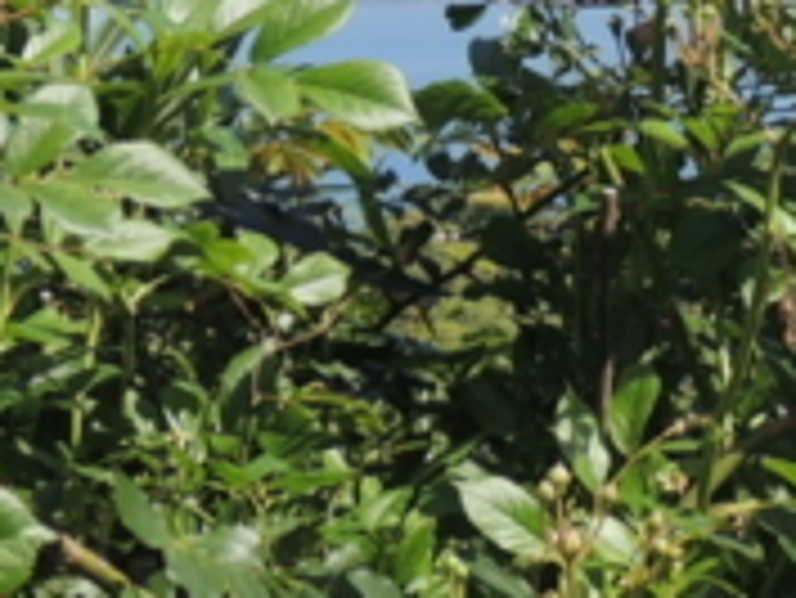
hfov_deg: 10.9
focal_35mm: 181
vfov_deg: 8.2
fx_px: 4165
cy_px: 0
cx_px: 612
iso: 100
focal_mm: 7.1
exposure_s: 1/800
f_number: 3.3
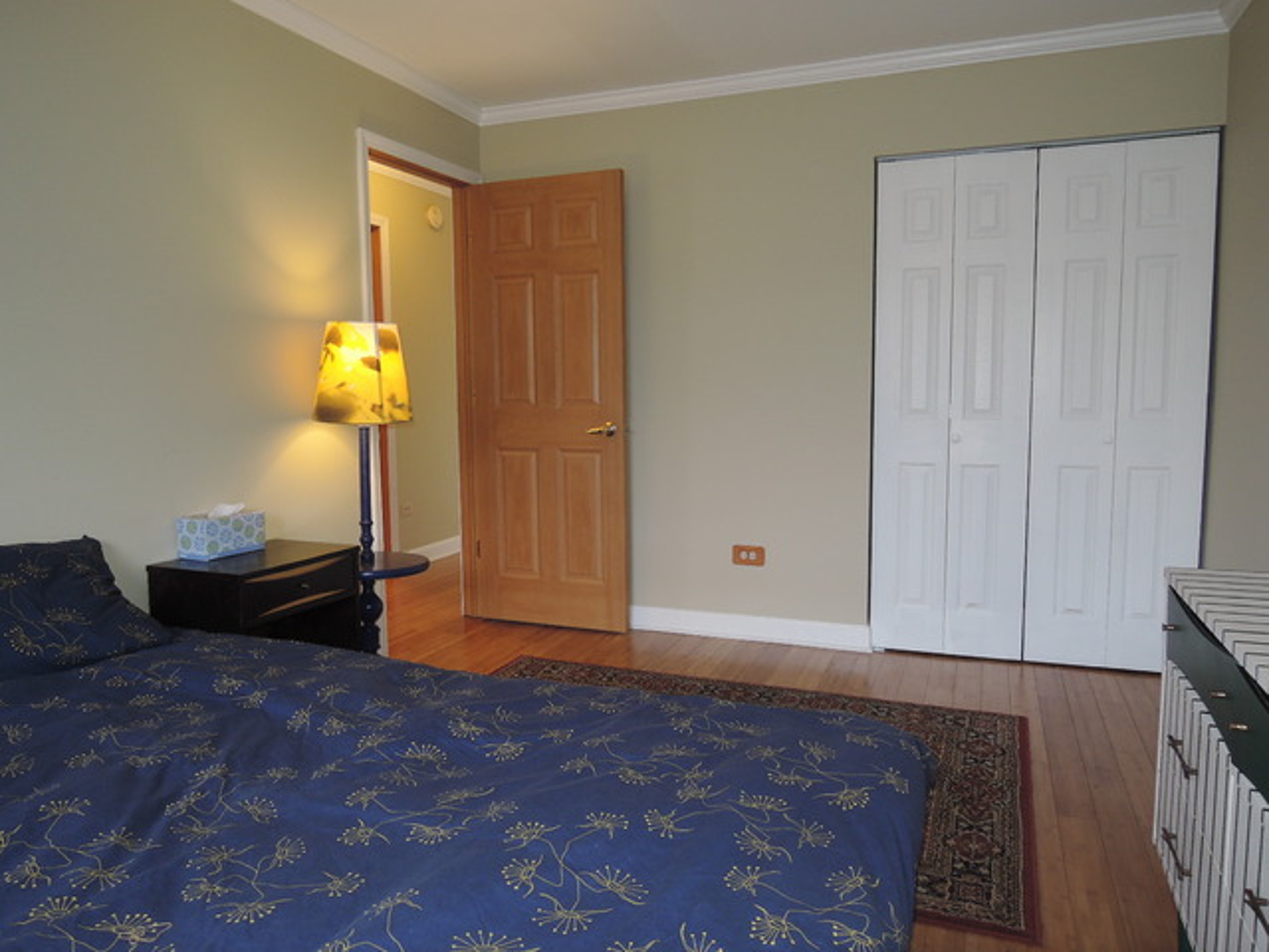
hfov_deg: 71.6
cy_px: 476
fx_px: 880
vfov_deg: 56.8
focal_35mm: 24
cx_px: 634
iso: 200
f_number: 2.8
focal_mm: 5.1
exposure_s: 1/30
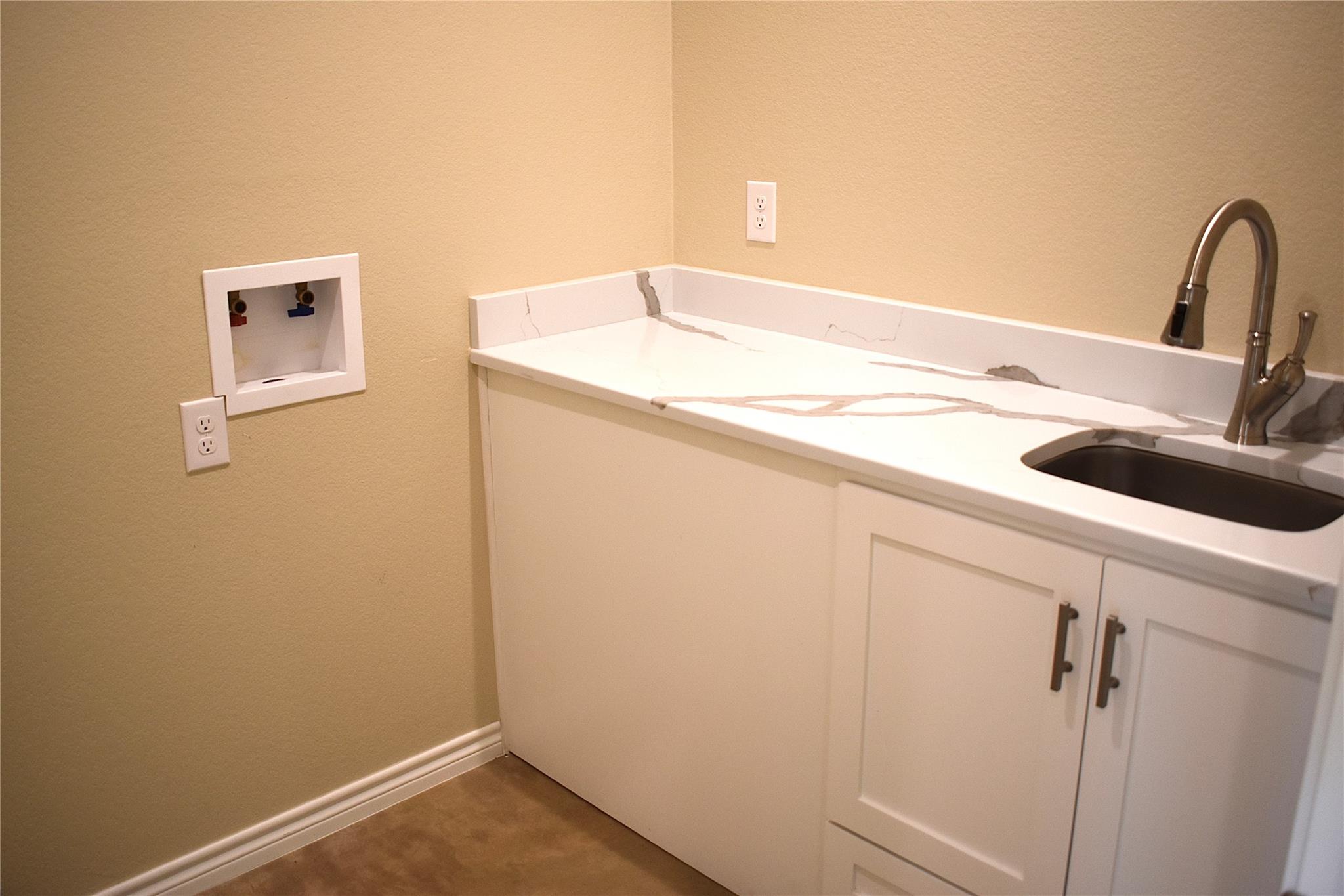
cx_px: 672
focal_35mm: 33
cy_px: 448
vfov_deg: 40.0
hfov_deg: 57.2
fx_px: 1232
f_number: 4
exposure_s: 1/60
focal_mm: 22
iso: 500
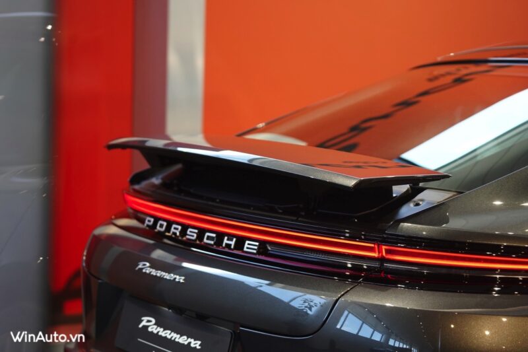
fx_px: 1525
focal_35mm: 104
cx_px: 264
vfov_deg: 13.2
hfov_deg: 19.6
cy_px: 176
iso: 1600
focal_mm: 104
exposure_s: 1/200
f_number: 4
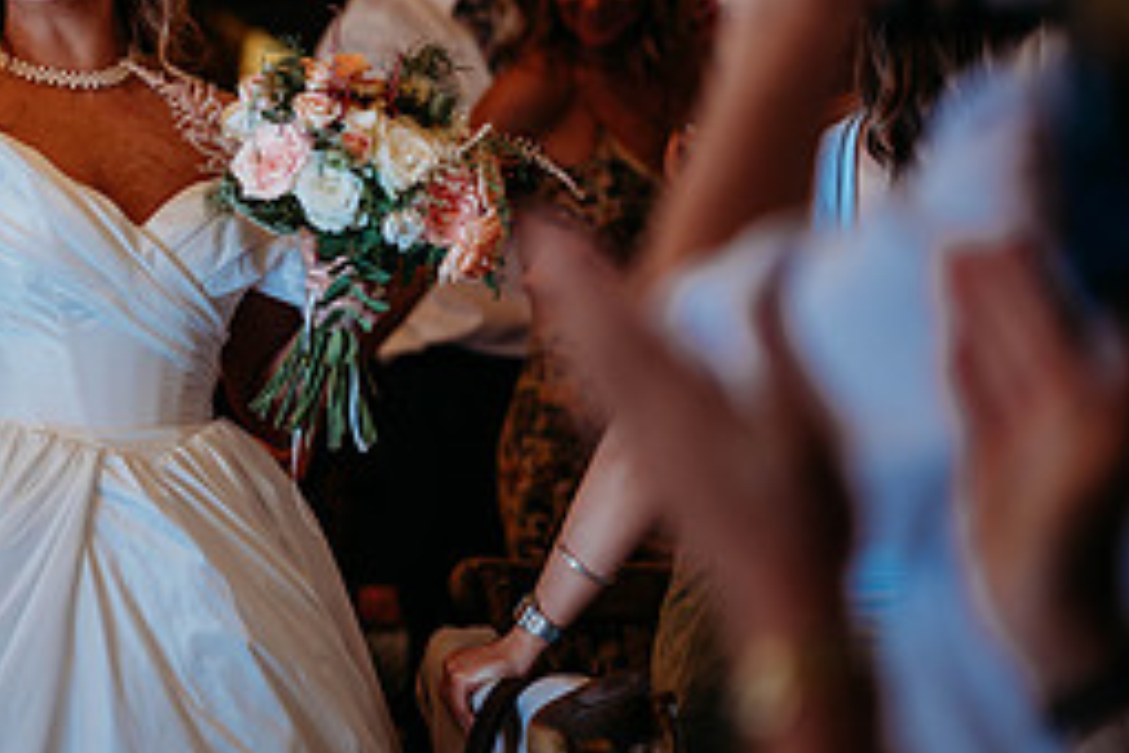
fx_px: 6052
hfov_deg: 10.6
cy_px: 60
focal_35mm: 193
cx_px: 66
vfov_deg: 7.1
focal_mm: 85
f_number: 1.8
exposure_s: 1/200
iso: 320
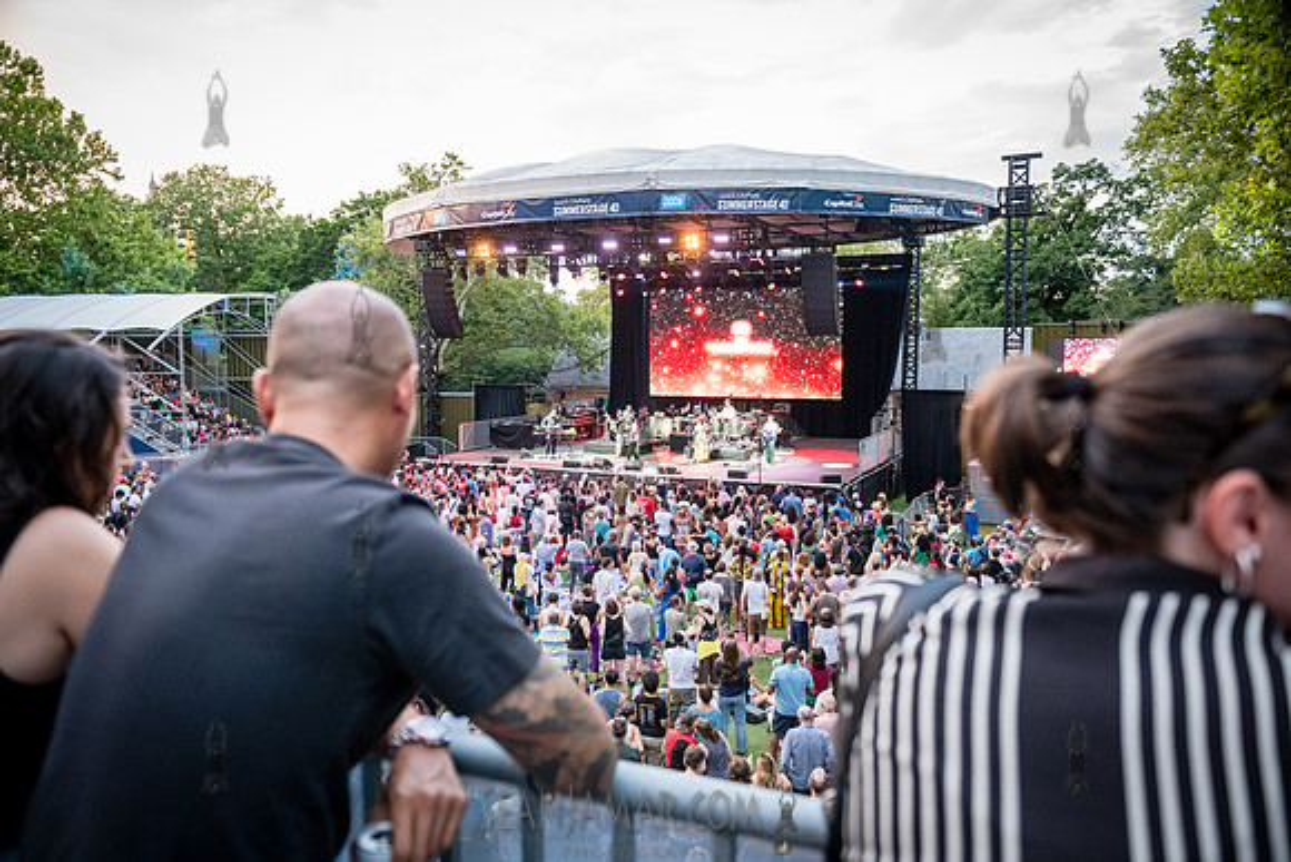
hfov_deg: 65.2
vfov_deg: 46.2
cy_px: 431
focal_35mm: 28
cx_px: 646
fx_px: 1010
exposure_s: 1/320
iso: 3200
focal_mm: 27
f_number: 3.2
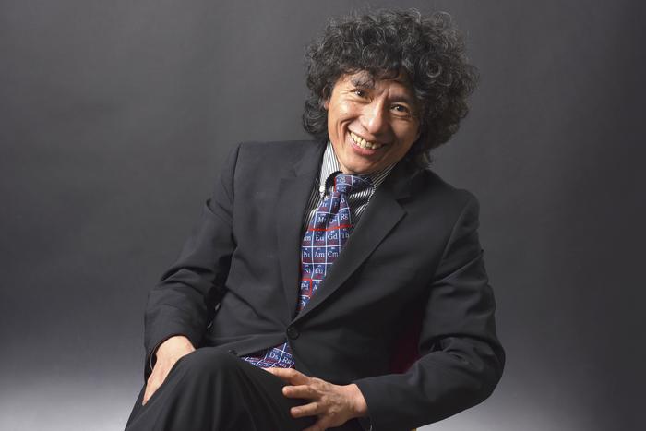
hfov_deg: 23.9
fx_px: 1525
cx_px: 323
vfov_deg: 16.1
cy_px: 216
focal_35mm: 85
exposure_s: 1/200
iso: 100
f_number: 7.1
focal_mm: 85
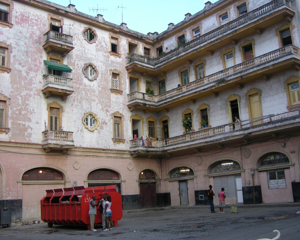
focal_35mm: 39
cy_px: 120
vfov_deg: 38.2
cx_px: 162
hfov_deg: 46.8
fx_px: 346
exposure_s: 1/37.1
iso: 50
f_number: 2.8
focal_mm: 9.5
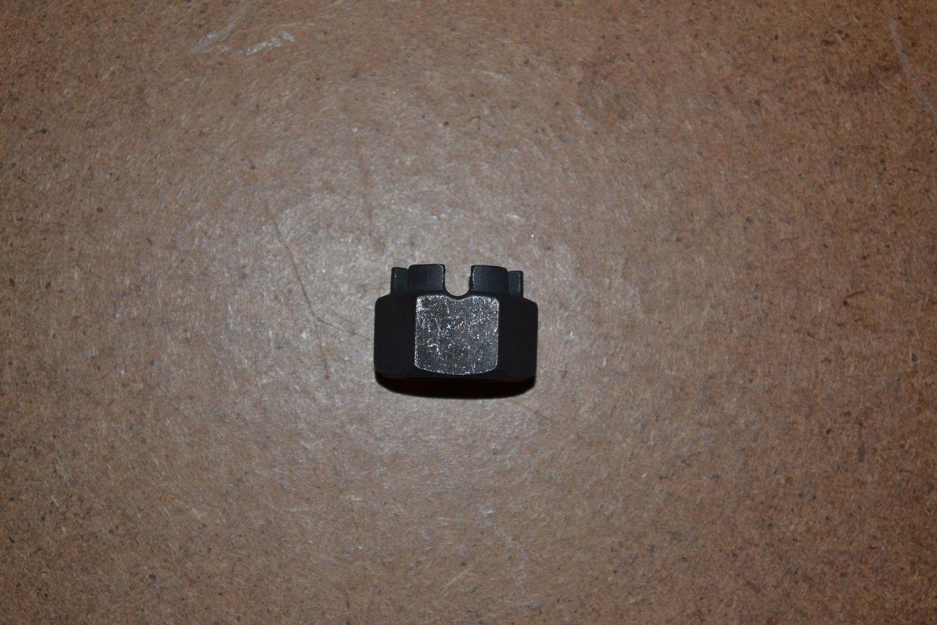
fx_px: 2147
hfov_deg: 24.6
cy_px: 312
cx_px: 468
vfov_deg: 16.6
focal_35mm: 82
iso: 800
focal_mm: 55
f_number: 5.6
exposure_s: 1/60
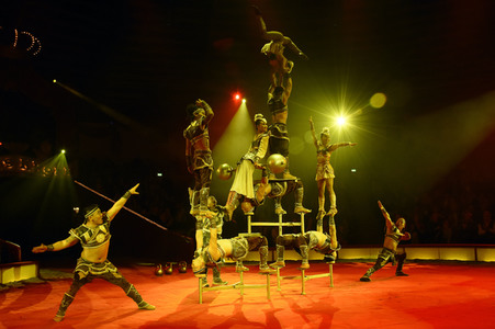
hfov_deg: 55.1
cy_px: 164
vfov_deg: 38.3
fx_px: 474
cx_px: 248
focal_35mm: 34
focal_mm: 23
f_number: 6.3
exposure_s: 1/160
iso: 3200
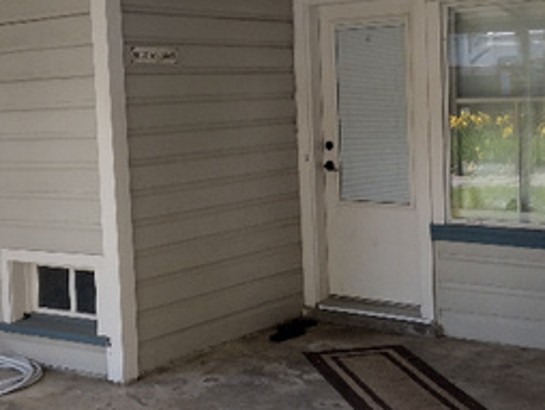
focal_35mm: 68
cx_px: 260
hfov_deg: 28.5
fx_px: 1072
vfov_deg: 21.6
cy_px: 144
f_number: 1.7
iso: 100
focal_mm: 4.71
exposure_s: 1/669
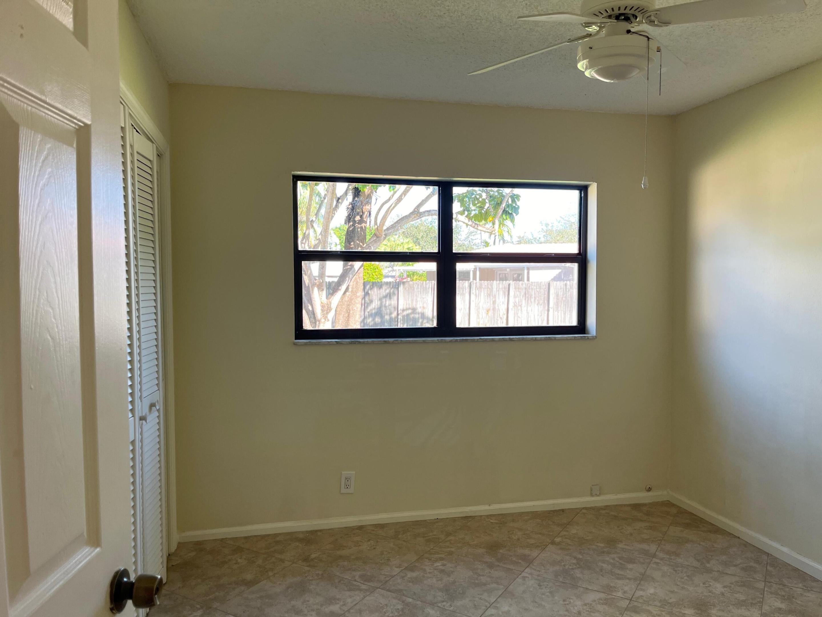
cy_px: 308
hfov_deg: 67.3
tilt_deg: -3.0
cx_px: 411
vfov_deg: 53.1
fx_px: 617
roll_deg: +0.2
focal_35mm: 26
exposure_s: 1/156
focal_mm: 5.1
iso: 64
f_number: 1.6
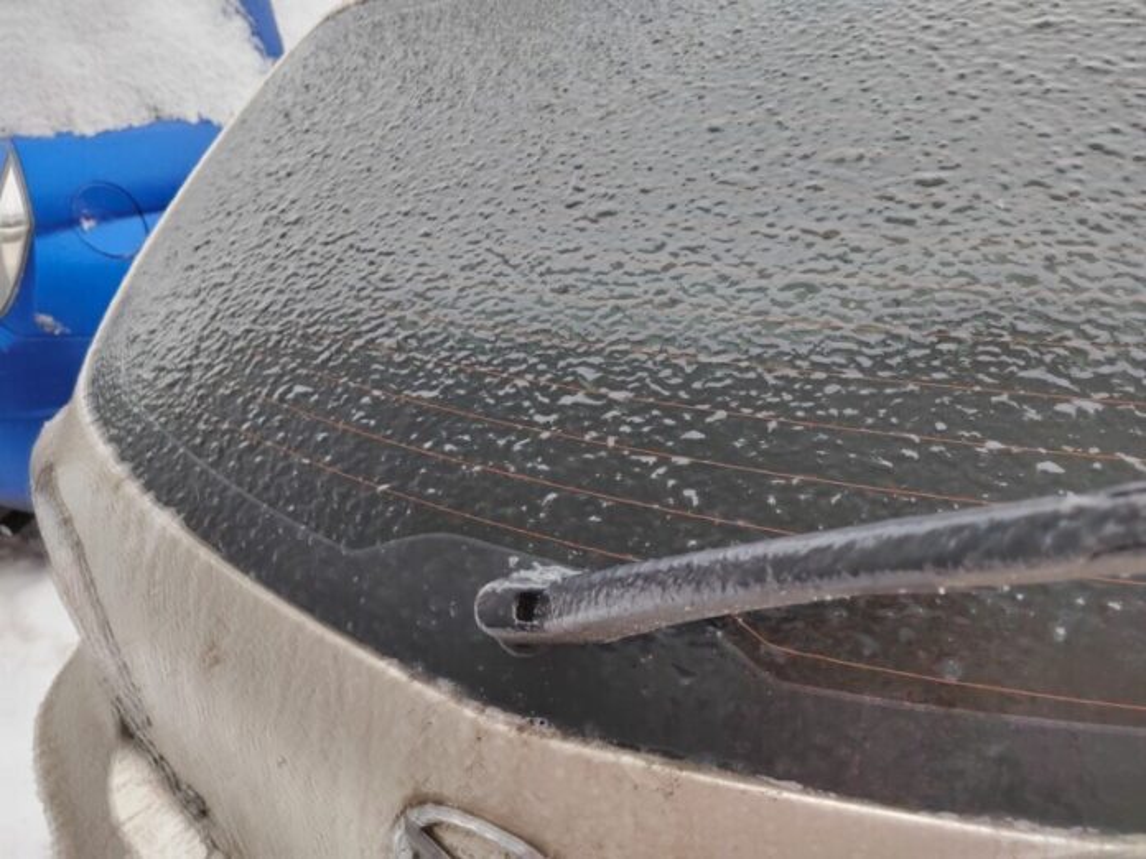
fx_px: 761
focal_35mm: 23
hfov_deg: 73.9
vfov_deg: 58.9
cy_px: 430
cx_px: 573
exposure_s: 1/100
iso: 591
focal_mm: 5.52
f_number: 1.9
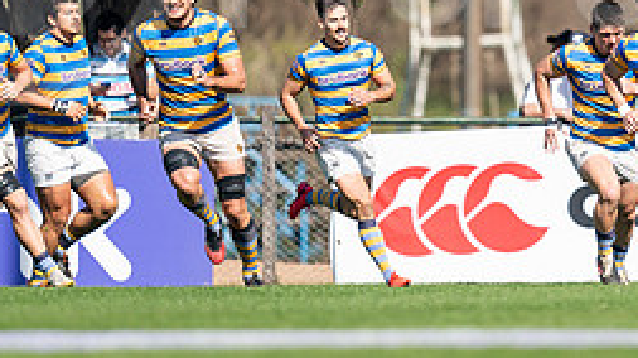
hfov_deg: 1.8
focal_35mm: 1174
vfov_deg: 1.0
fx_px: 19850
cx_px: 553
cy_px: 7
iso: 100
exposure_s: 1/1250
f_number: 2.8
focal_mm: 400
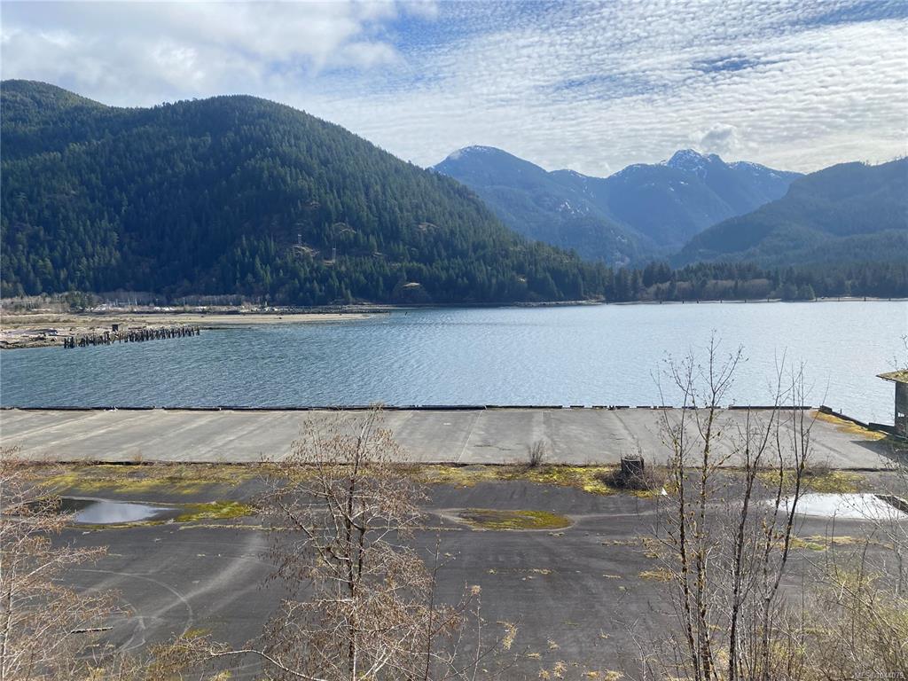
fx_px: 682
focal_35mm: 26
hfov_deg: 67.3
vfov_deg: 53.1
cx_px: 454
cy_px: 340
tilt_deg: -4.2
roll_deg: +1.2
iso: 32
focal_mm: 4.25
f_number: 1.8
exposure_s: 1/3497
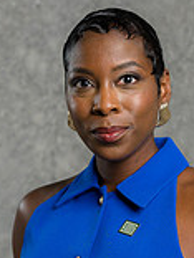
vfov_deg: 8.3
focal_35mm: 236
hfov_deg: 6.3
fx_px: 1764
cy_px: 311
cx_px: 144
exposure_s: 1/200
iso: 125
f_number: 5
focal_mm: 85
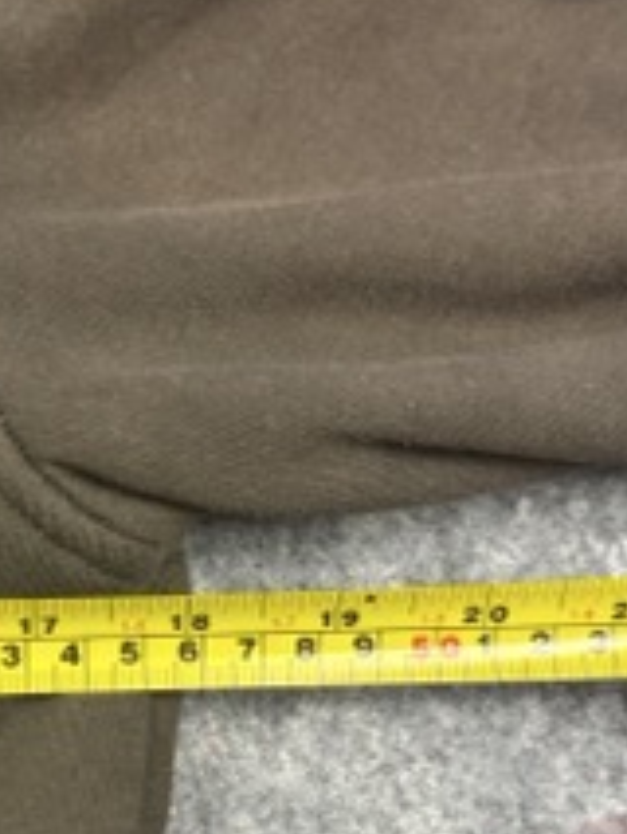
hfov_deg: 20.3
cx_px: 145
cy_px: 630
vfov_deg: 26.7
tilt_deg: -59.4
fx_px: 1737
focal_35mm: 72
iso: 125
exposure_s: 1/100
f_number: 1.78
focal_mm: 6.76
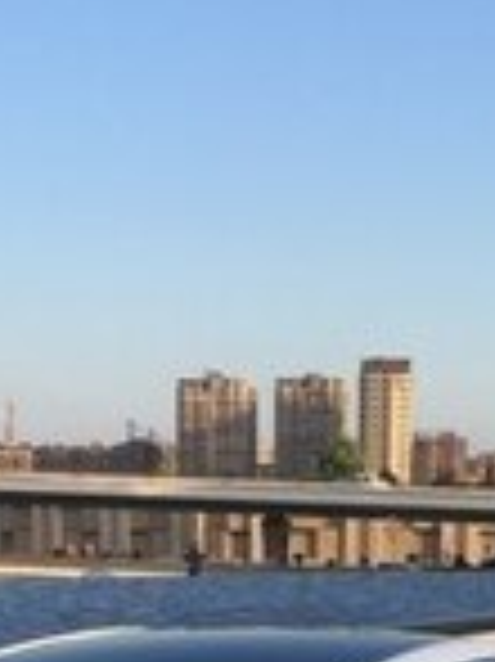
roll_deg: -1.1
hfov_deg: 15.1
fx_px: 1871
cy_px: 793
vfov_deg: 19.0
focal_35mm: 98
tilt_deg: -5.7
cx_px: 230
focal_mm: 4.15
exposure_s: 1/549
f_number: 2.2
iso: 32
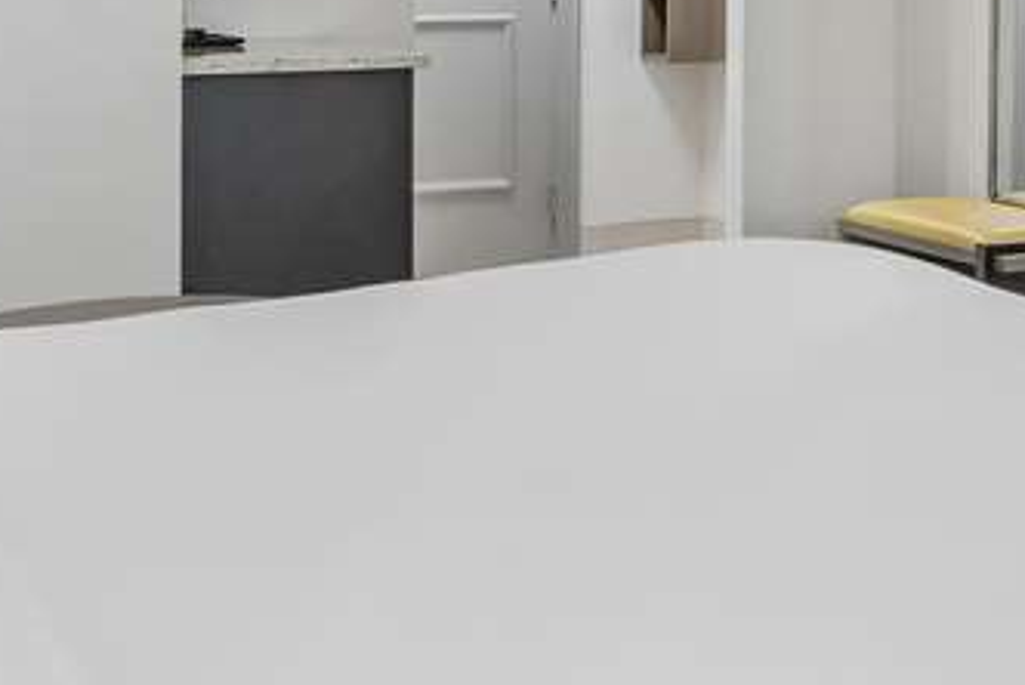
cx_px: 1040
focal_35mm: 74
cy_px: 19
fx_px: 2109
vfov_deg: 18.1
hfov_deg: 25.8
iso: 400
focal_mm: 24
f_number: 10
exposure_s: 1/5
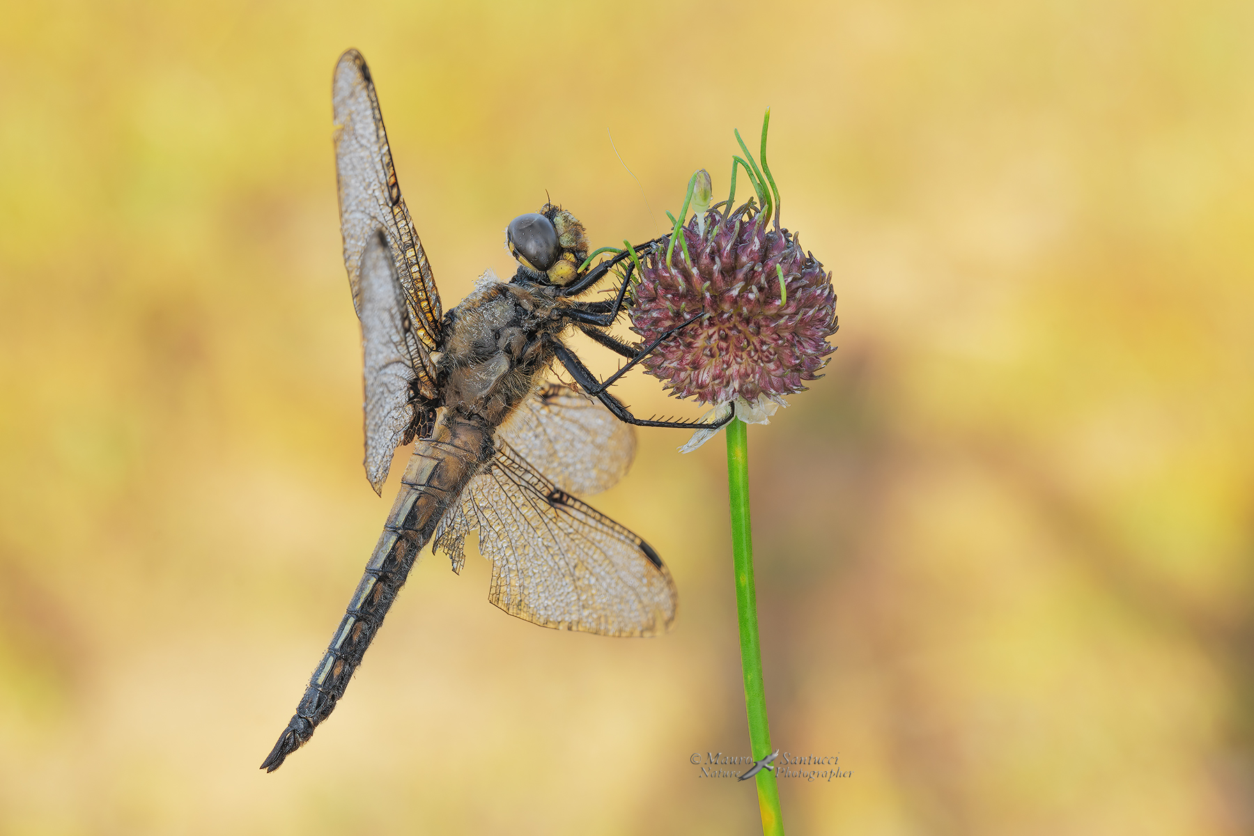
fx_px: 4702
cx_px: 627
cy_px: 418
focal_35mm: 135
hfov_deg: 15.2
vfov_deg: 10.2
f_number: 13
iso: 200
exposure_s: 1/20
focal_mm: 90
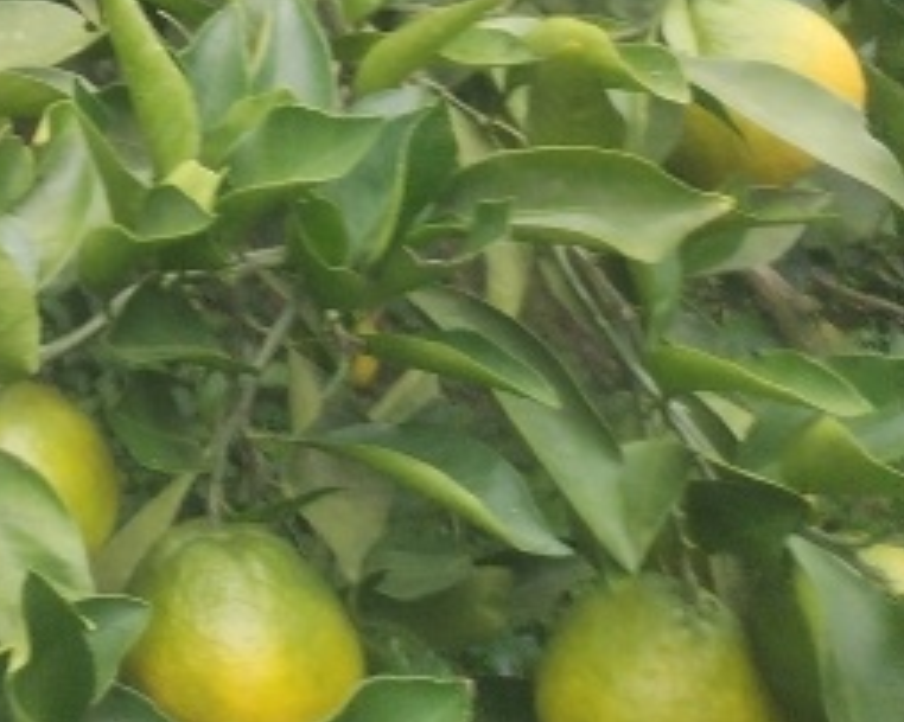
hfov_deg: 20.0
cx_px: -513
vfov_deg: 17.4
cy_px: -338
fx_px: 2140
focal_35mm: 80
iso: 1012
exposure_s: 1/25
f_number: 1.8
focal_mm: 4.75
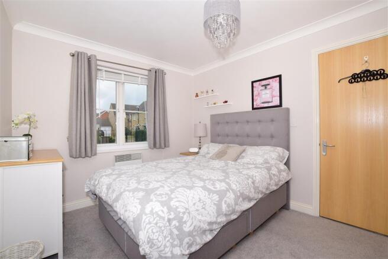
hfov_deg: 100.4
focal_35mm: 15
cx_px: 194
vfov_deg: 77.3
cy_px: 130
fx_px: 162
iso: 400
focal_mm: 10
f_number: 16
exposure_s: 1/200
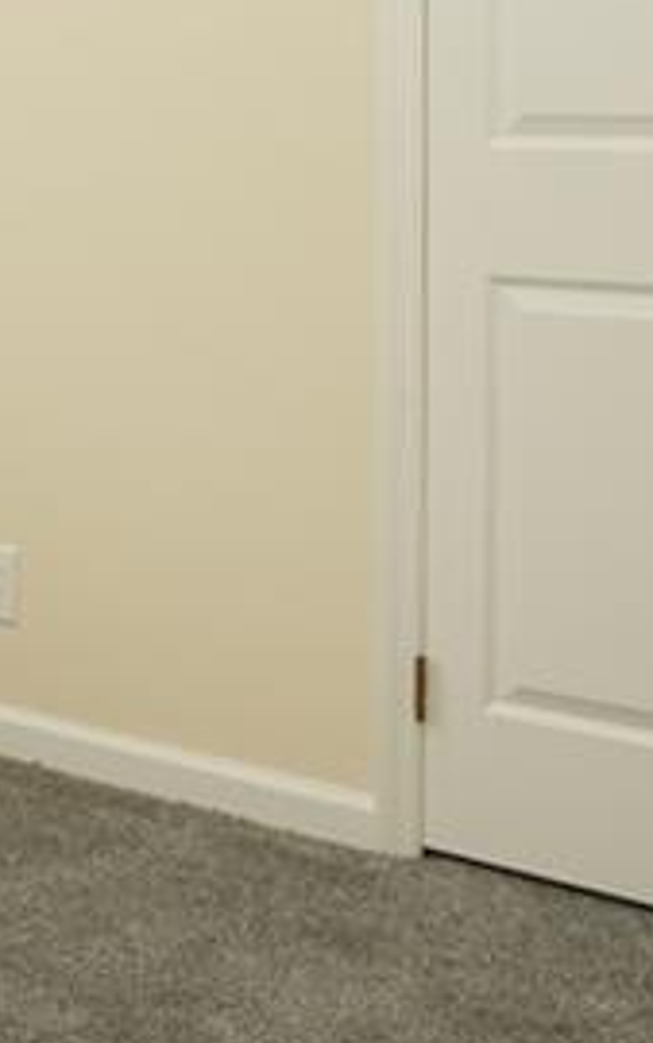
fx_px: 1732
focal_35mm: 61
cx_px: -375
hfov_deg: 18.5
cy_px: 97
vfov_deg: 31.8
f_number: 4.5
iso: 125
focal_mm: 10.5
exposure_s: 1/125
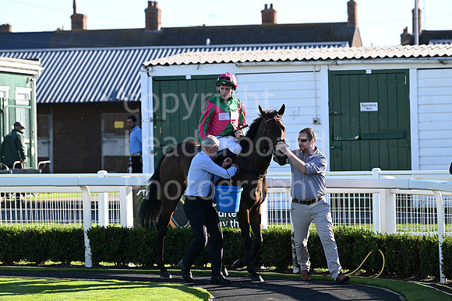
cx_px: 226
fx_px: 2512
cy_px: 150
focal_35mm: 200
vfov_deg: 6.9
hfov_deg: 10.3
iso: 400
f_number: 5.6
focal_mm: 200
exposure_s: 1/800
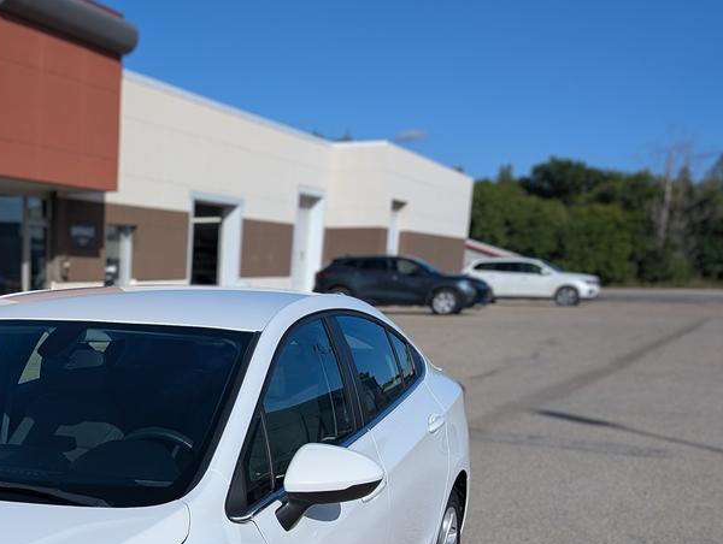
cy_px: 538
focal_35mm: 51
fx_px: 1067
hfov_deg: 33.9
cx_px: -13
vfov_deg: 27.1
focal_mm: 6.9
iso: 21
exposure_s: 1/2146
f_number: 1.68
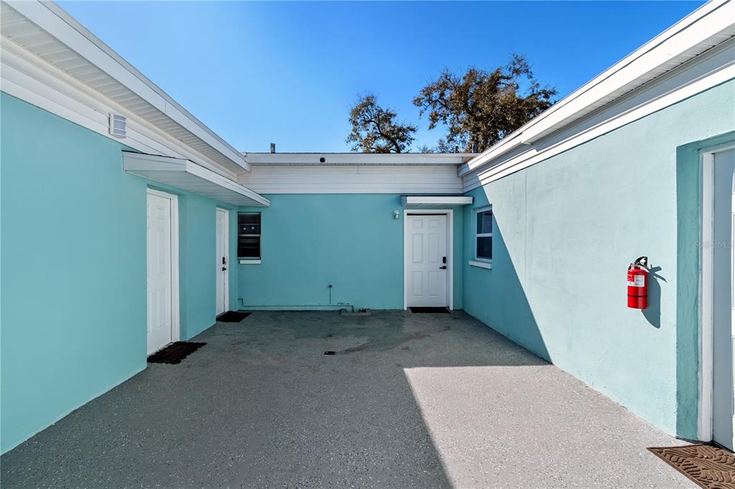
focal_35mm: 15
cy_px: 244
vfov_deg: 77.3
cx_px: 368
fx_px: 306
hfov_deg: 100.4
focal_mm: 10
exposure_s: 1/250
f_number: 7.1
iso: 100
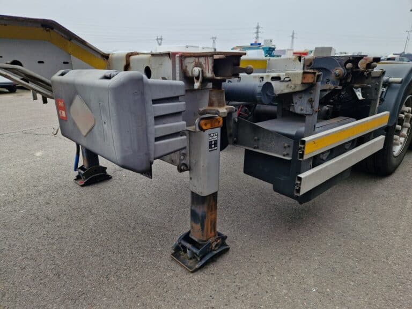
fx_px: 274
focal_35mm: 23
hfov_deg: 73.9
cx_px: 206
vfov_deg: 58.9
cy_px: 154
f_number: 1.8
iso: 50
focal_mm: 5.4
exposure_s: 1/180
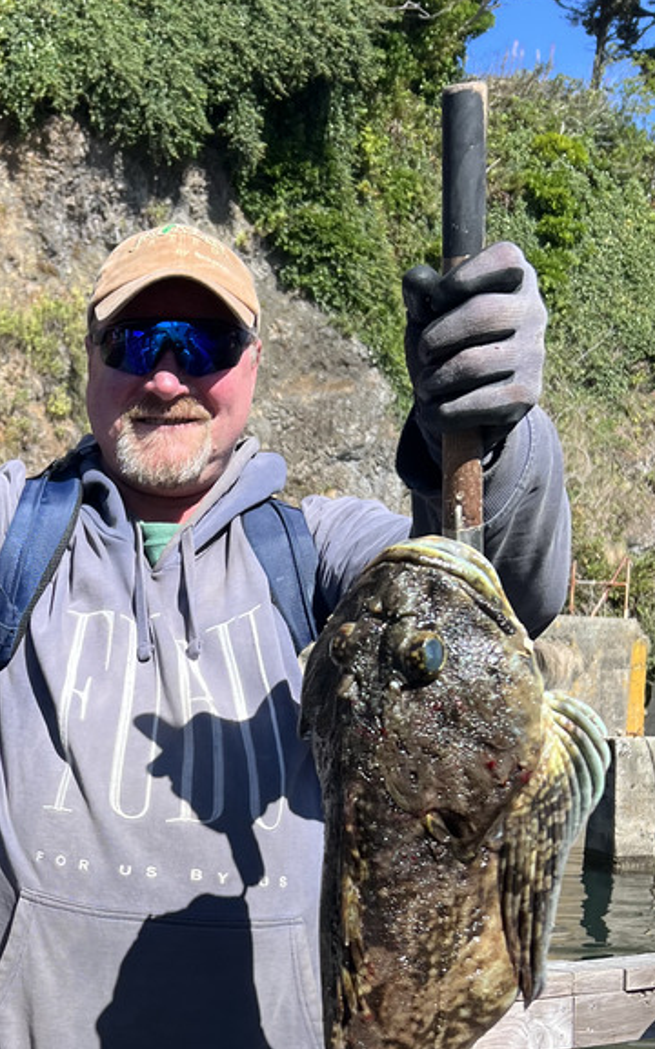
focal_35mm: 51
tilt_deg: -7.3
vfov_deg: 37.4
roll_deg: -1.5
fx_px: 1458
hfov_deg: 24.4
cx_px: 40
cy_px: 917
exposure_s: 1/1972
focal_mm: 5.7
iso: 50
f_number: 1.5
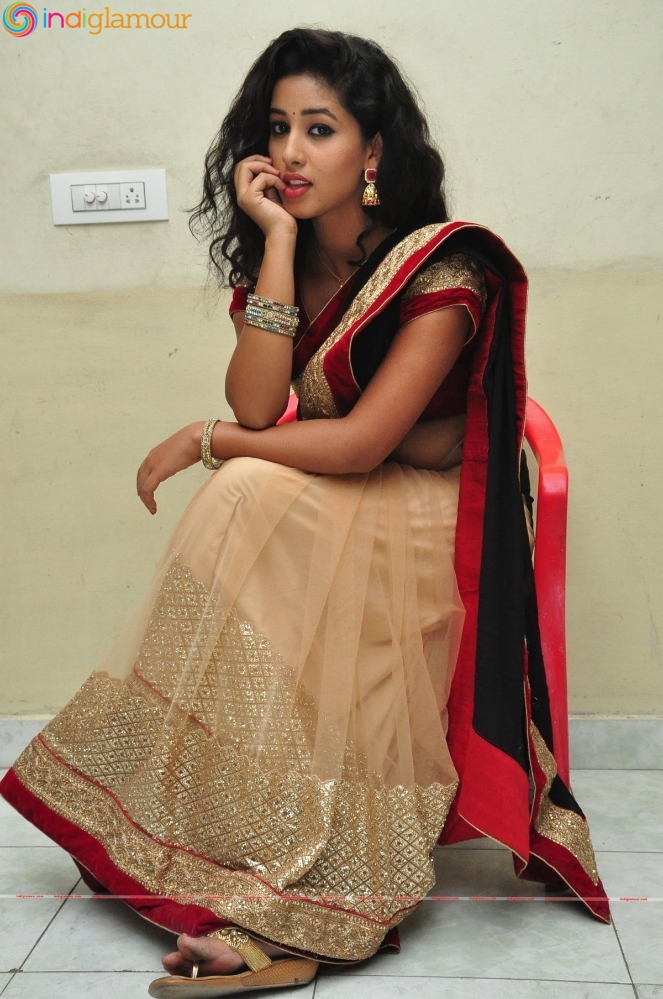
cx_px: 332
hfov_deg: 29.8
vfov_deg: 43.7
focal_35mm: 45
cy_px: 500
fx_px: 1246
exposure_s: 1/125
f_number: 7.1
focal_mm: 30
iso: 1600
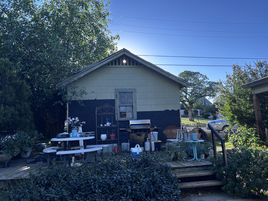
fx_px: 201
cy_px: 100
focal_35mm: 26
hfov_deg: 67.3
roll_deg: +2.4
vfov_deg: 53.1
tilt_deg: +7.6
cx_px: 134
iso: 50
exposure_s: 1/991
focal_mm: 5.7
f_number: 1.5
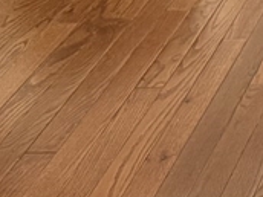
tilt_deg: -7.4
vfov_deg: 8.8
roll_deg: -3.0
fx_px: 1086
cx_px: 697
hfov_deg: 10.9
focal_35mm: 143
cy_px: -370
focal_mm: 6.76
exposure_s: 1/60
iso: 400
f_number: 1.78
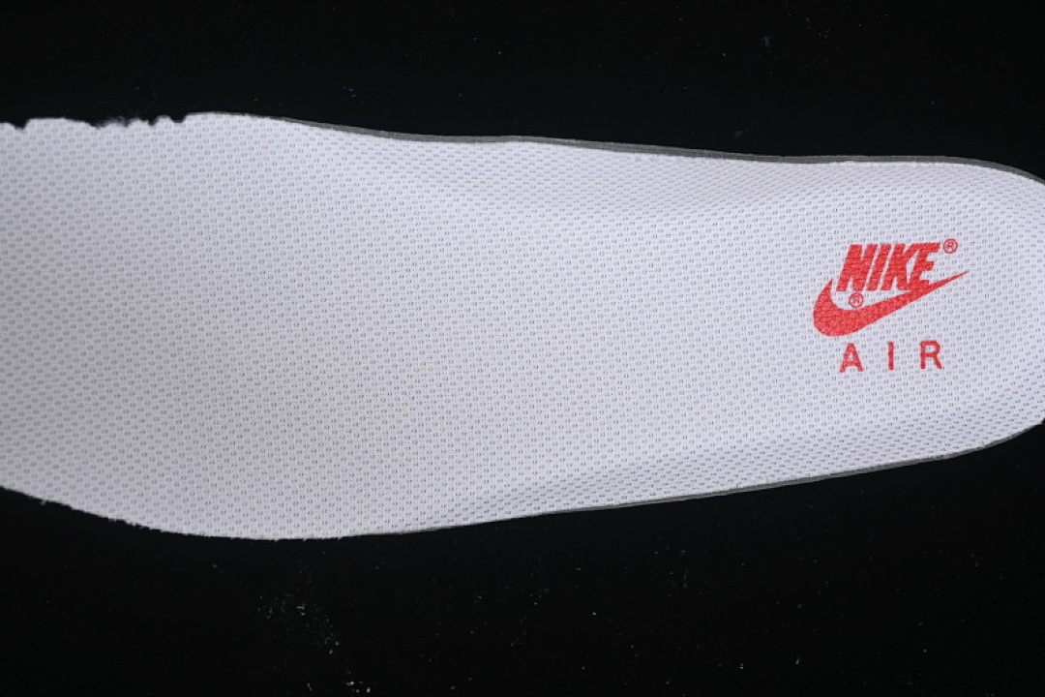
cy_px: 348
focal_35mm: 75
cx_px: 522
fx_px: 2177
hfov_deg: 27.0
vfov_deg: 18.2
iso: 160
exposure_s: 1/100
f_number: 7.1
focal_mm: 50
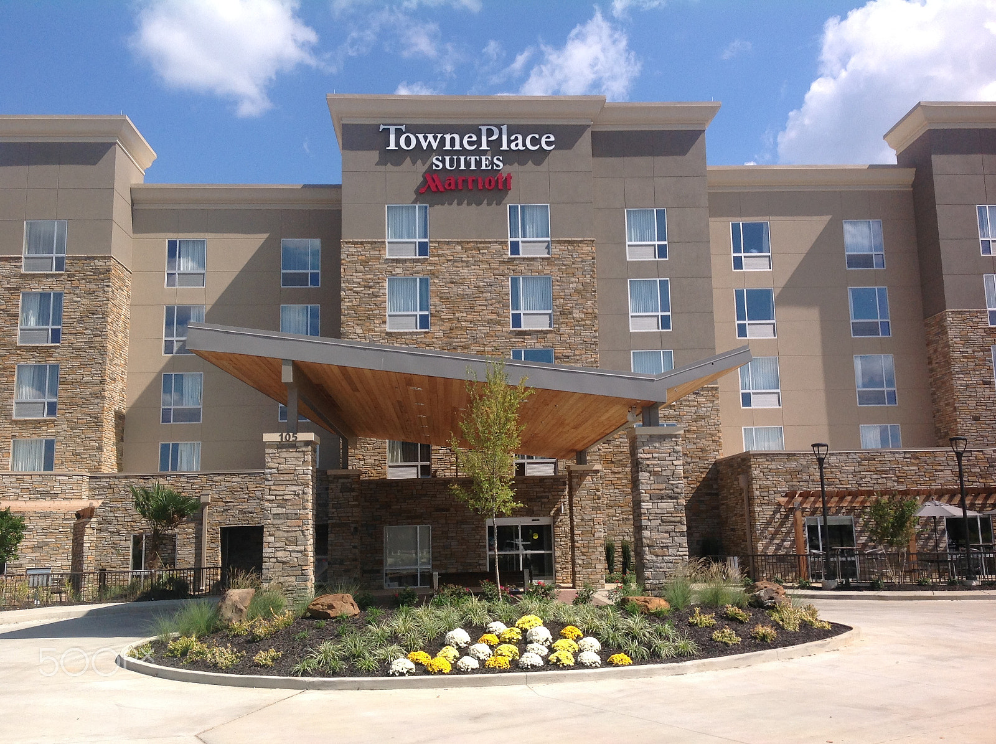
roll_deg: +0.4
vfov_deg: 40.6
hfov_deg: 52.7
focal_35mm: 35
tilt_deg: +8.1
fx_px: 1006
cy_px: 372
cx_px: 498
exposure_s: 1/2016
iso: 50
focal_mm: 4.28
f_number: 2.4
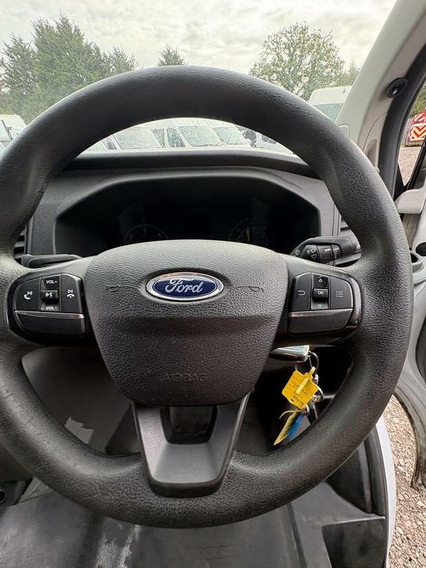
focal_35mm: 15
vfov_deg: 98.1
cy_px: 301
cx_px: 221
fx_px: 246
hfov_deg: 81.7
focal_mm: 2.22
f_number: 2.2
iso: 125
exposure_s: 1/108
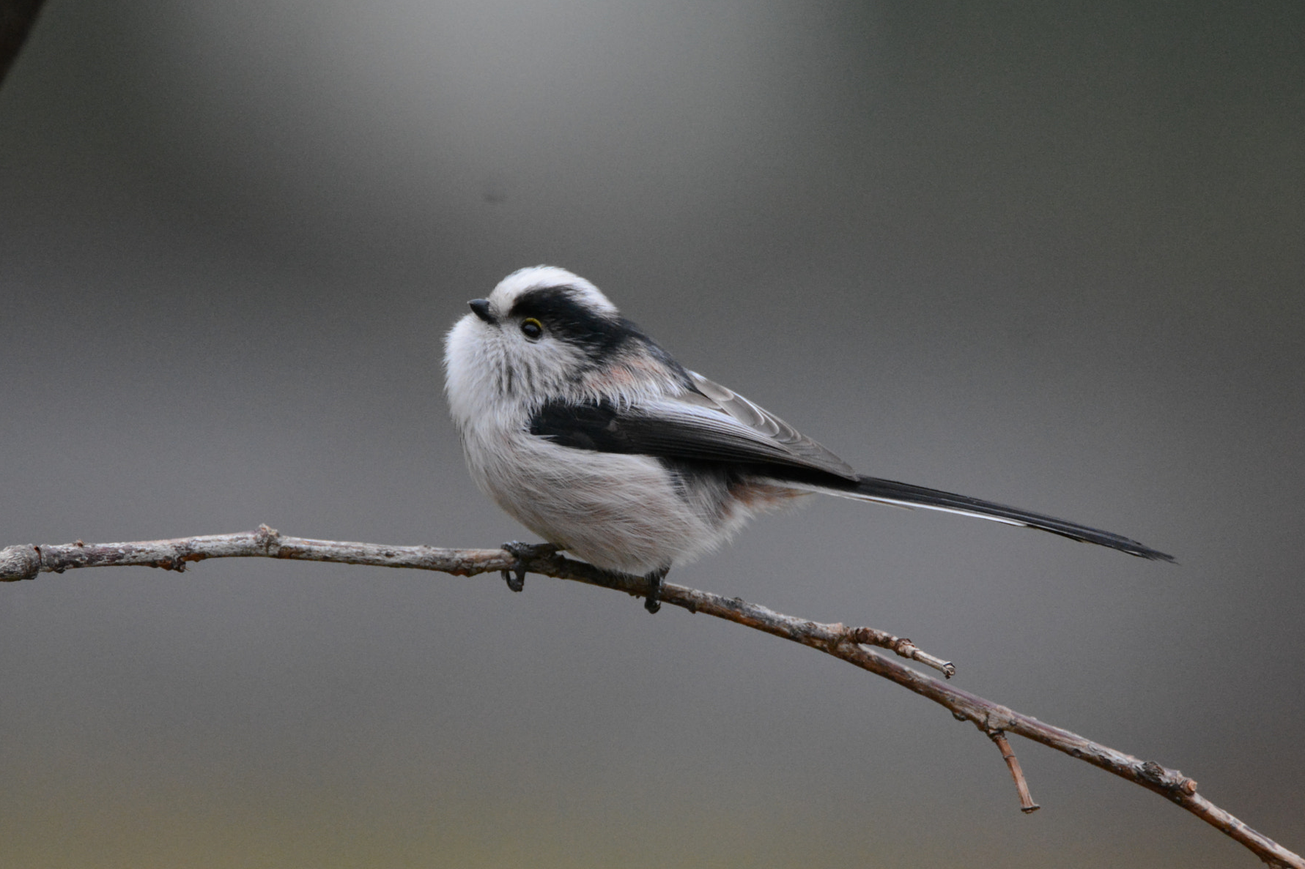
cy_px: 484
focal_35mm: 1035
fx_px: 37513
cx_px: 625
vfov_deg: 1.3
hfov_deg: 2.0
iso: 3200
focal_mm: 600
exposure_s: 1/2000
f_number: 6.3
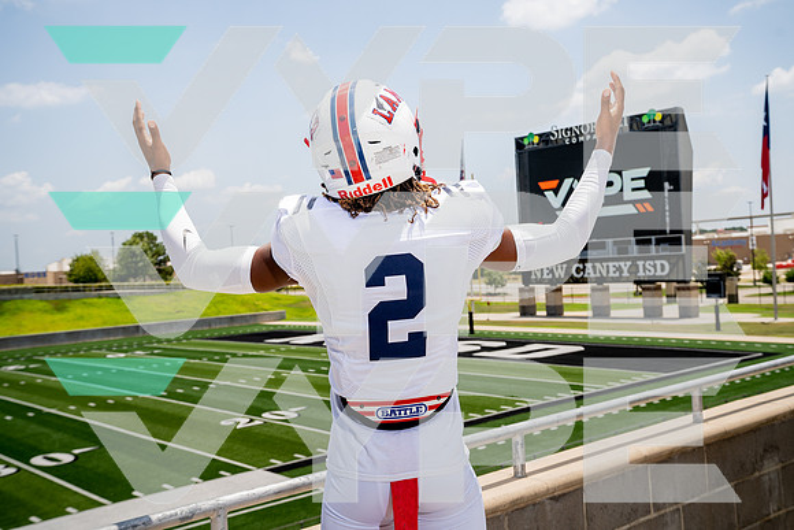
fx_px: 860
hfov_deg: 49.5
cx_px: 397
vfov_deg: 34.2
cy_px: 265
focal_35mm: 39
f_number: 7.1
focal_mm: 39
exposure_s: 1/250
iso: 100
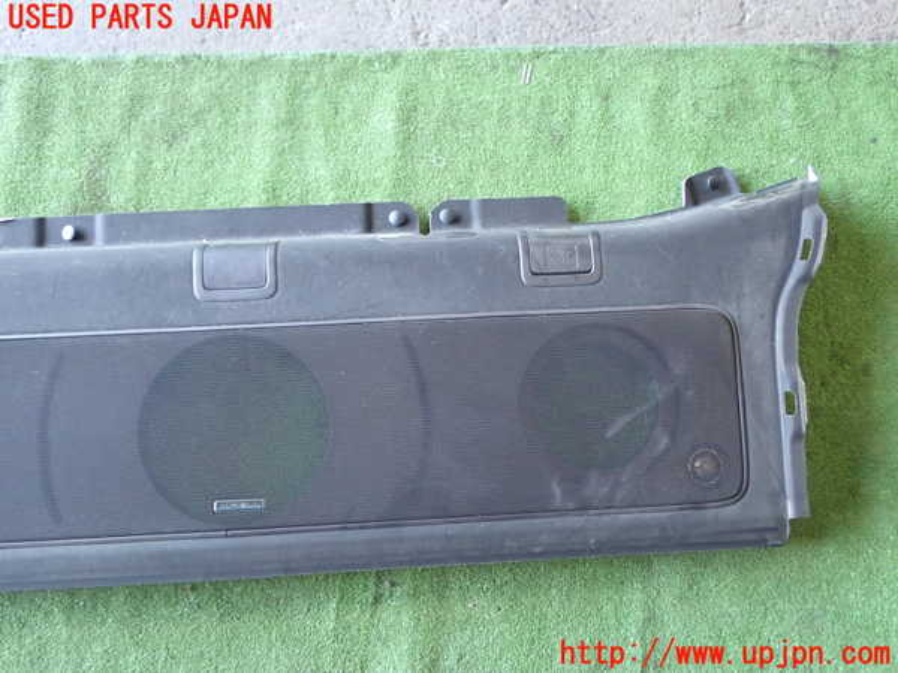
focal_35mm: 36
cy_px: 336
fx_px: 934
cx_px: 449
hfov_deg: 51.4
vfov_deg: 39.7
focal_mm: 6.37
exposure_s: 1/40
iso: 400
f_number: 2.5
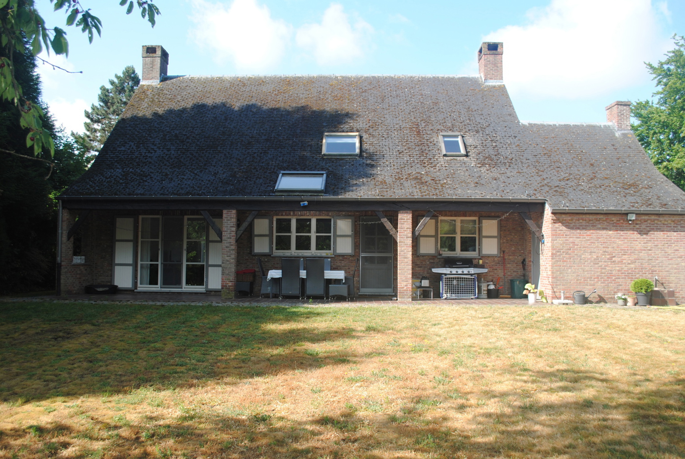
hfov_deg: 61.9
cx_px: 342
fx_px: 572
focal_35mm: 30
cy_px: 230
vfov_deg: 43.7
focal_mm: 20
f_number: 5.6
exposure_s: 1/200
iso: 100
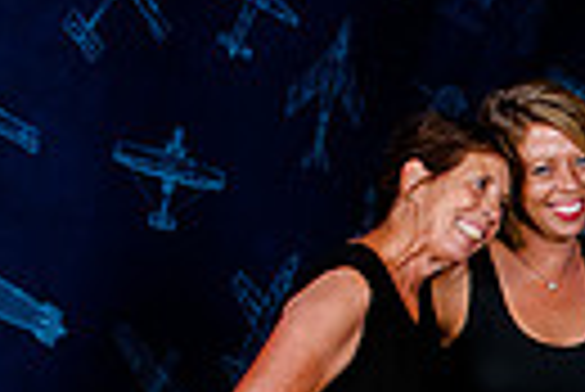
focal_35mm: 116
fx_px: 1887
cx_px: 953
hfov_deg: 15.8
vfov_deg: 11.6
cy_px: 469
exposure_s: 1/125
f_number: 6.3
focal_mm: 24
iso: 640
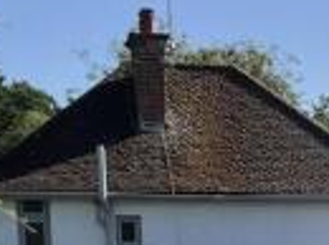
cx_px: 416
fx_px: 1233
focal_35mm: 130
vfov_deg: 10.7
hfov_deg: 14.6
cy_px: 443
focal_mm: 3
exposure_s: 1/1490
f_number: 1.8
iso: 16
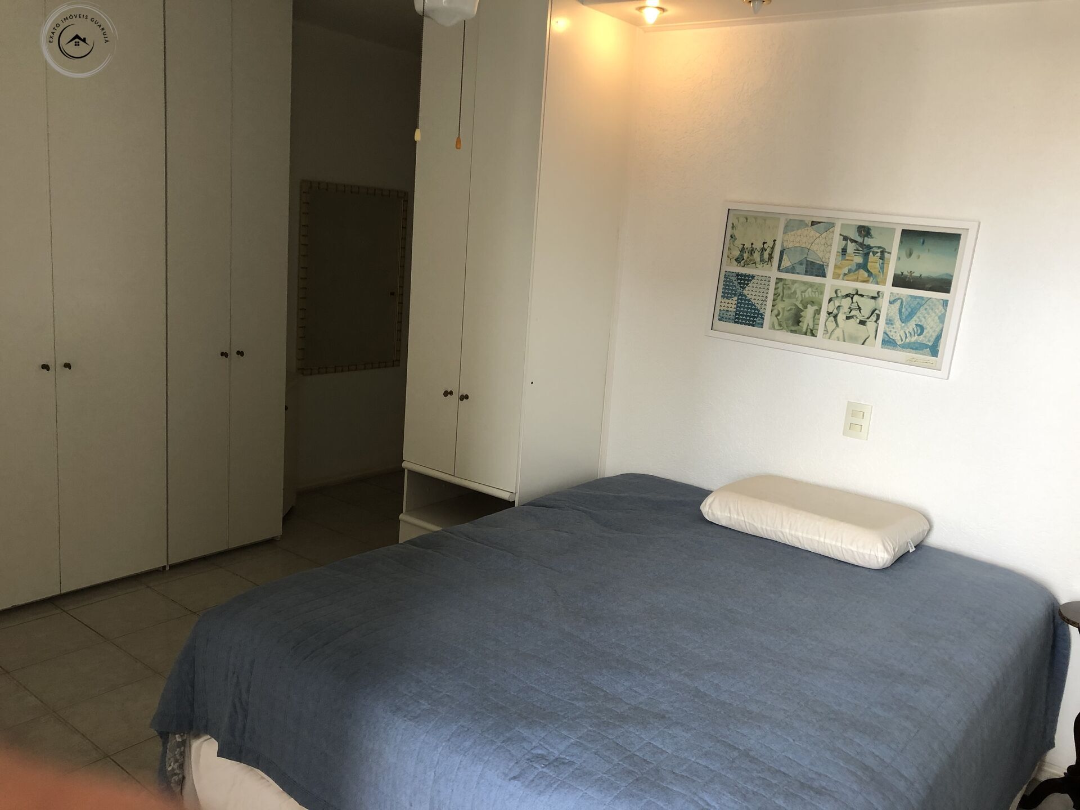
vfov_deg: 49.7
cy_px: 405
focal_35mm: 28
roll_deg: -3.4
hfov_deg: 63.4
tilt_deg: -9.6
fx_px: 874
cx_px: 540
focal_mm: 3.99
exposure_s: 1/30
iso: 32
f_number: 1.8
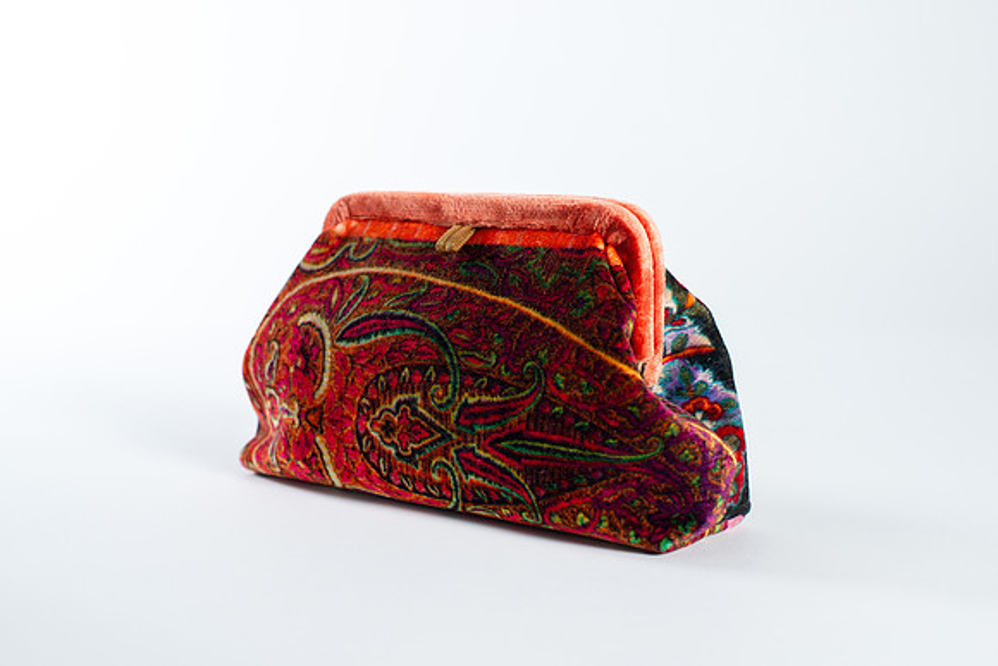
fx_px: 1386
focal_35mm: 50
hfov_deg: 39.6
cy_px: 333
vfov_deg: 27.0
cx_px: 499
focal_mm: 50
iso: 200
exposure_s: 1/200
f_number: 5.6
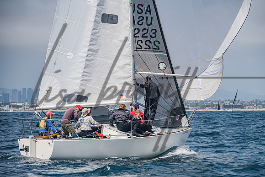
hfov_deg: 12.2
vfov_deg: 8.2
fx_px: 1235
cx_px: 143
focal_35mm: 168
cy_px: 96
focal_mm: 155
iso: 250
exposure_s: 1/1000
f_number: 6.3
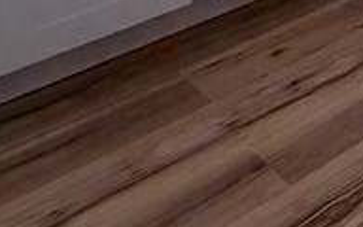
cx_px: 571
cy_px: -363
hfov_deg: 21.2
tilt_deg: -3.1
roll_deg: -0.1
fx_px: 782
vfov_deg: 12.1
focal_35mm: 79
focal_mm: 2.22
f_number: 2.2
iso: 80
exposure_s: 1/120
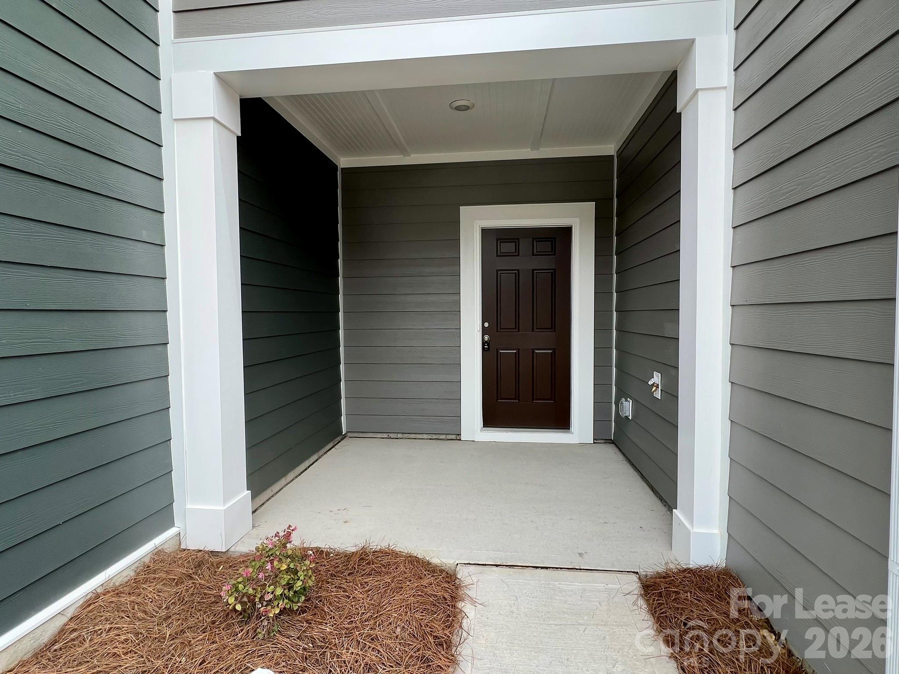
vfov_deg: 89.9
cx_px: 450
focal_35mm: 13
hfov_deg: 106.2
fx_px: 338
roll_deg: +0.0
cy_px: 337
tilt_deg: -3.4
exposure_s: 1/346
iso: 32
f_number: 1.8
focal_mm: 1.57
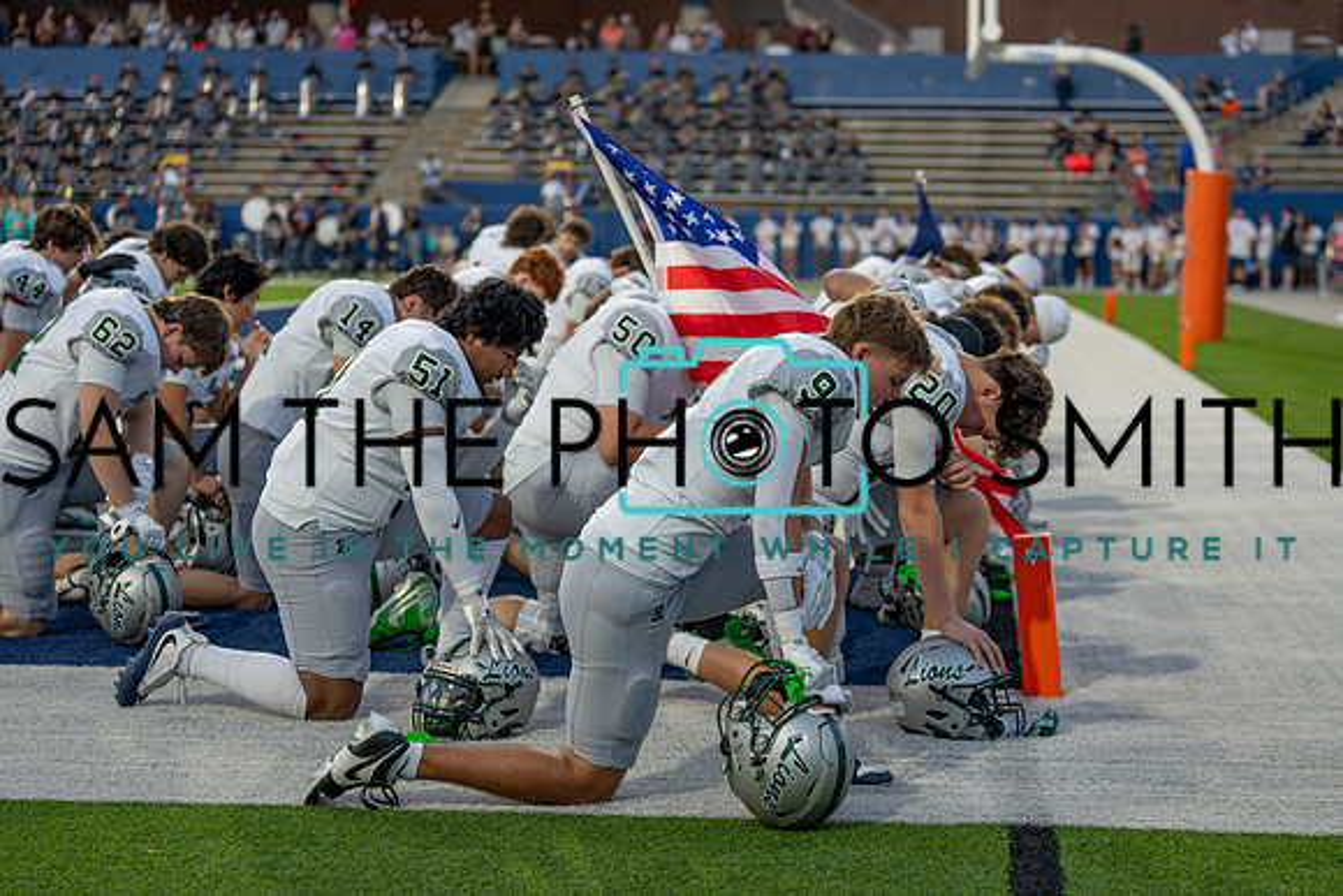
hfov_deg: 25.8
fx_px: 2936
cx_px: 747
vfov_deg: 17.4
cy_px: 490
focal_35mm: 79
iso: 1250
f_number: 2.8
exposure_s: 1/1600
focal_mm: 70
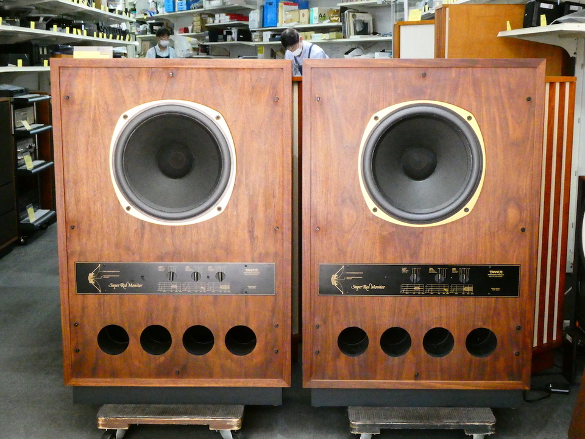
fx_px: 845
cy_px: 220
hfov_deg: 38.2
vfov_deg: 29.1
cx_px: 292
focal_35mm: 50
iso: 1600
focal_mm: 9
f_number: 6.3
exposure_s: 1/40
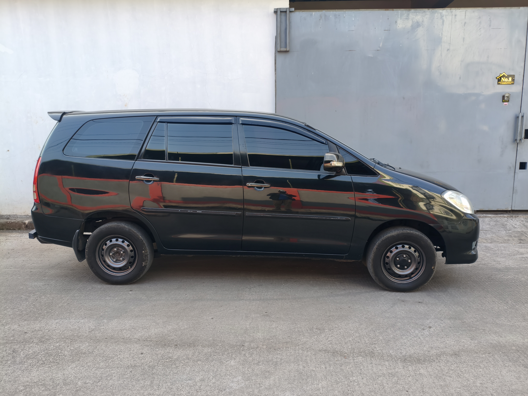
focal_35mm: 26
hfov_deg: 67.3
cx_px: 264
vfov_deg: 53.1
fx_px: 397
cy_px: 198
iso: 80
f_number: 1.5
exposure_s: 1/375
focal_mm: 4.94
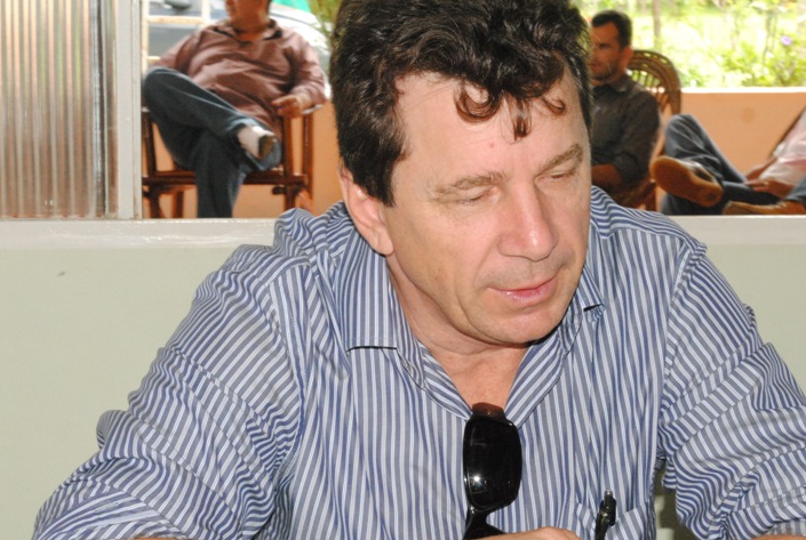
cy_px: 255
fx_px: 2099
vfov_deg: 14.7
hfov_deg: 21.7
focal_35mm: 94
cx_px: 418
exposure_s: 1/30
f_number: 20
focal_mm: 55
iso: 1600
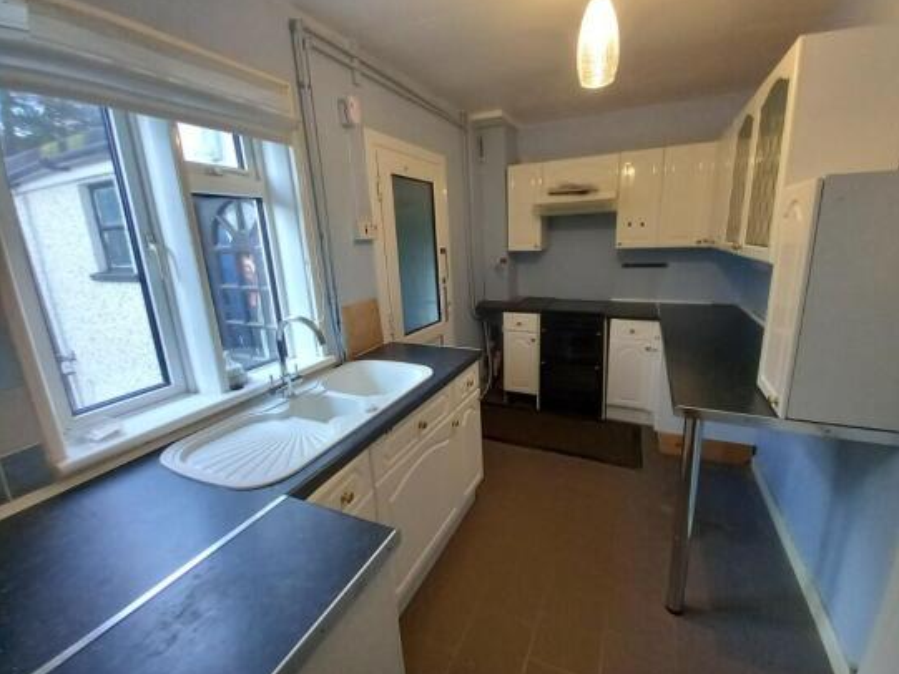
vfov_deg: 85.7
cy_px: 326
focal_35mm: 14
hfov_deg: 101.9
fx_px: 364
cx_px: 481
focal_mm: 1.13
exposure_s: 1/33
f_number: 2.2
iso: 200
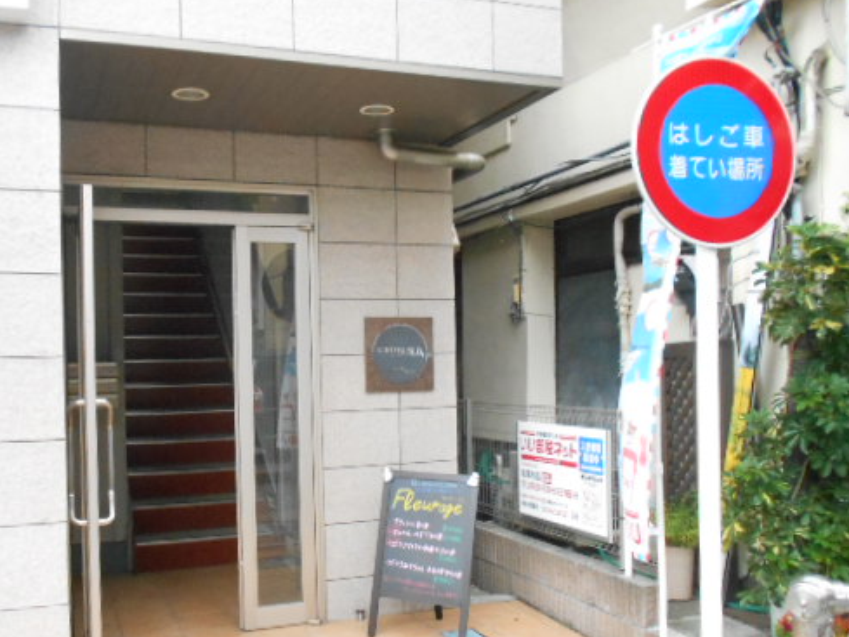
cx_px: 332
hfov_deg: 53.5
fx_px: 834
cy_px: 364
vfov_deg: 41.7
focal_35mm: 34
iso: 800
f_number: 3.2
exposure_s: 1/160
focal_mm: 4.6
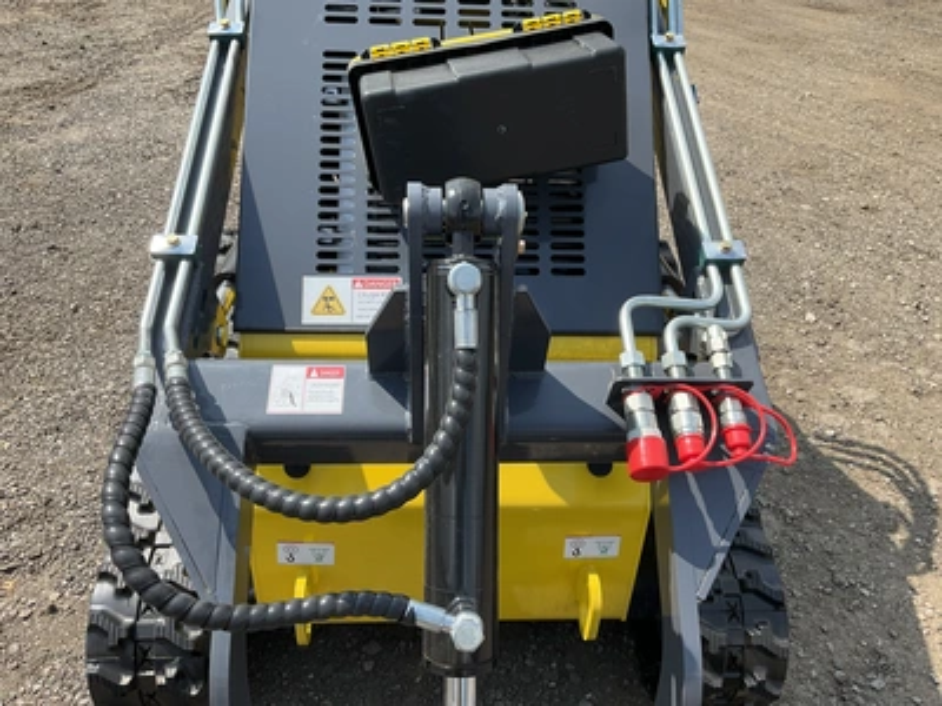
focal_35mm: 29
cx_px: 471
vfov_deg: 48.2
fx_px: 789
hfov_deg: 61.7
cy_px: 353
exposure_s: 1/1035
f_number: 1.8
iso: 25
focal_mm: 3
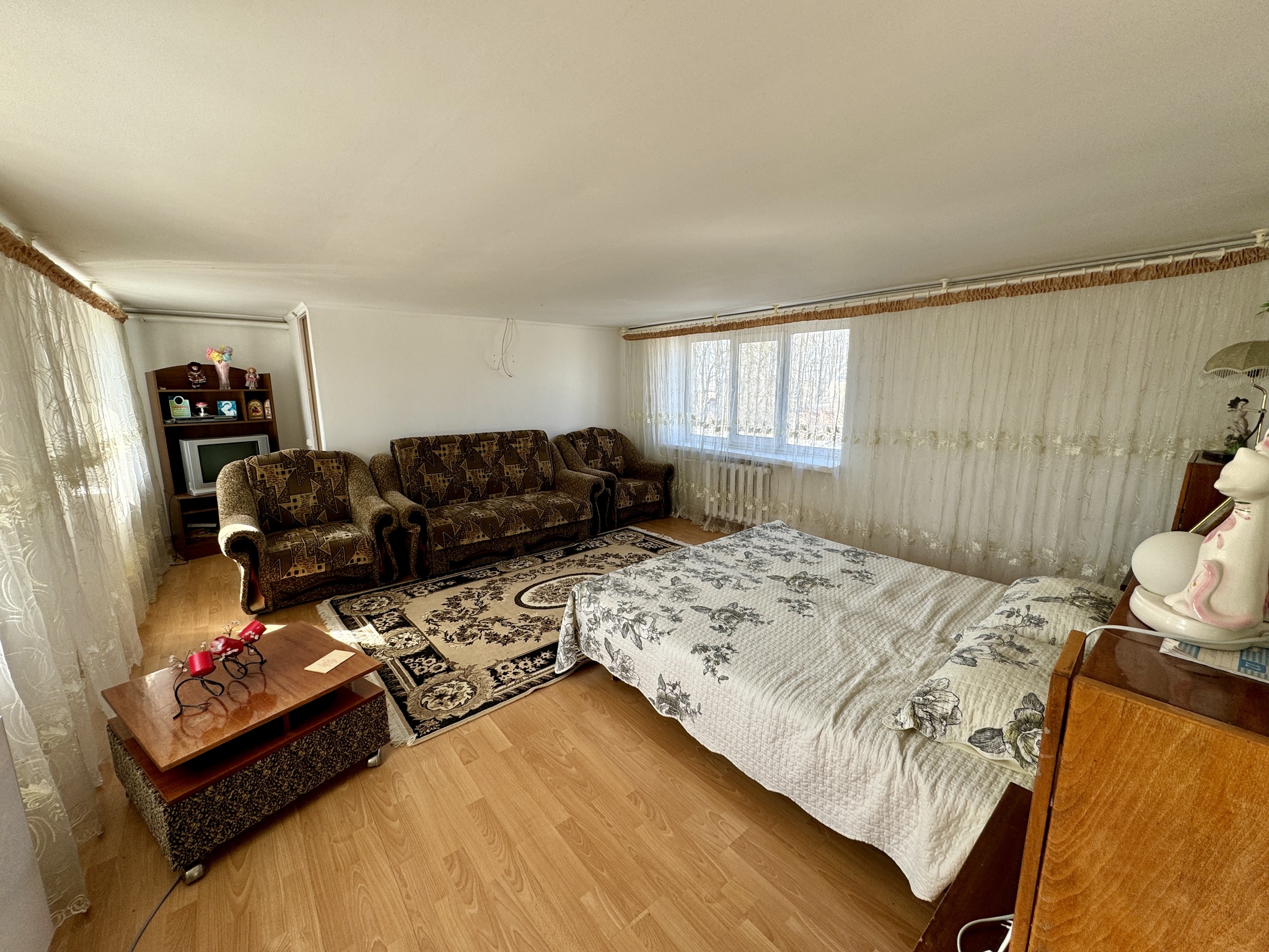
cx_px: 634
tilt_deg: -11.2
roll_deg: -1.4
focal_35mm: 14
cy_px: 476
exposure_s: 1/99
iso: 50
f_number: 2.2
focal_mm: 2.22
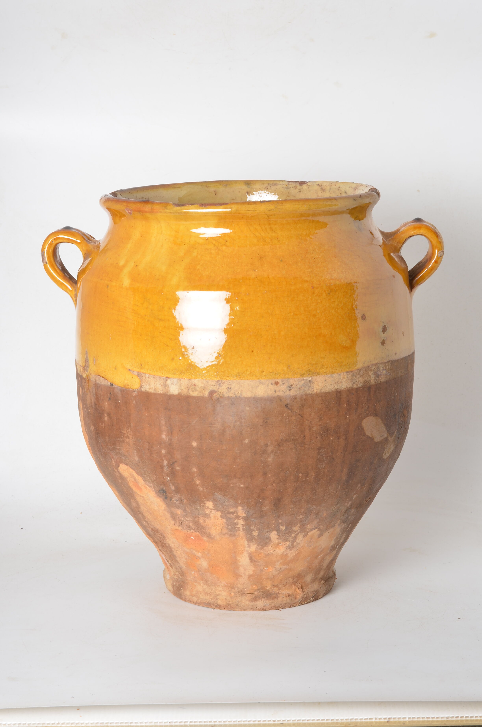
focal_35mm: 75
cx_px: 241
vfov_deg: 27.0
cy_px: 364
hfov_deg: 18.1
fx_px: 1513
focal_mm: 50
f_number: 11
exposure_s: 1/125
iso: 100
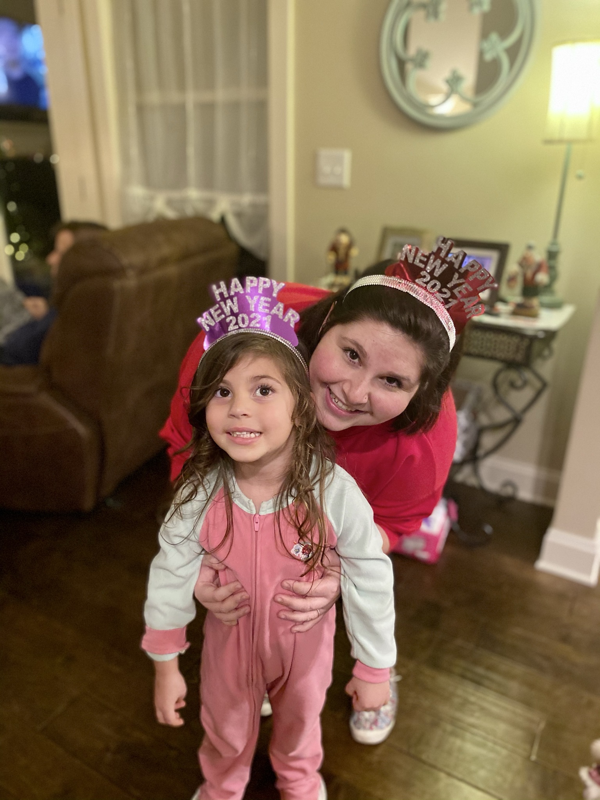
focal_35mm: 26
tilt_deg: -21.4
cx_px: 300
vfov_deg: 67.3
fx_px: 601
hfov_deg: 53.1
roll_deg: -0.6
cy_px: 400
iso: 800
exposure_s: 1/30
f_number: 1.8
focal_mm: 4.25
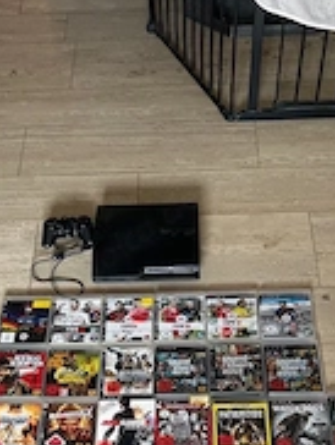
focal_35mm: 57
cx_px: 159
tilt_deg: -56.4
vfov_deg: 31.0
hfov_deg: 25.7
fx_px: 734
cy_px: 455
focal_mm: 5.7
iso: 125
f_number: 1.5
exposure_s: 1/64
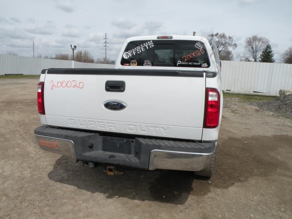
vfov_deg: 51.4
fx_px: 228
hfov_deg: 65.3
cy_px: 110
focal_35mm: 27
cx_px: 146
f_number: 7.1
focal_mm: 4.7
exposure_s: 1/314
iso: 64
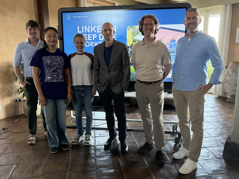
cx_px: 120
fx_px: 166
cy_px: 90
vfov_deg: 56.8
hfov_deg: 71.6
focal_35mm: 24
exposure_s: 1/64
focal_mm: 6.8
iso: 200
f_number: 1.8
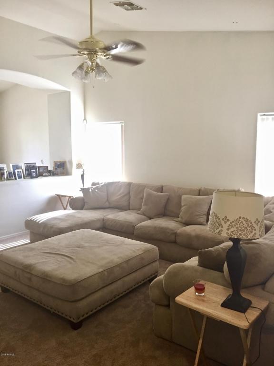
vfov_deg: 61.7
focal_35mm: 29
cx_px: 137
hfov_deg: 48.2
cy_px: 183
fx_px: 306
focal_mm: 4.15
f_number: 2.2
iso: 160
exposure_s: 1/33
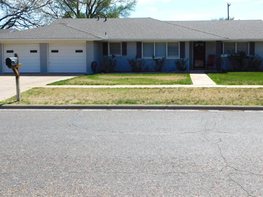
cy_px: 74
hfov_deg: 42.0
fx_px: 342
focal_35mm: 45
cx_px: 151
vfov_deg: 32.0
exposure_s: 1/400
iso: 125
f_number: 7
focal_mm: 6.3
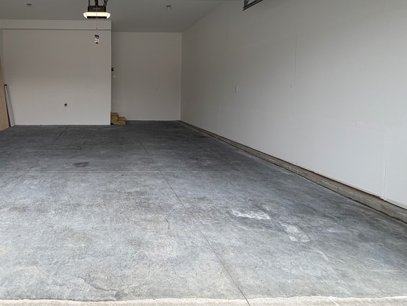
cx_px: 109
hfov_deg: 71.9
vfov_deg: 59.7
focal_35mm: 22
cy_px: 102
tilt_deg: -3.8
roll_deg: +0.2
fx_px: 259
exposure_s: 1/321
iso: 50
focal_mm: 2.22
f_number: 2.2
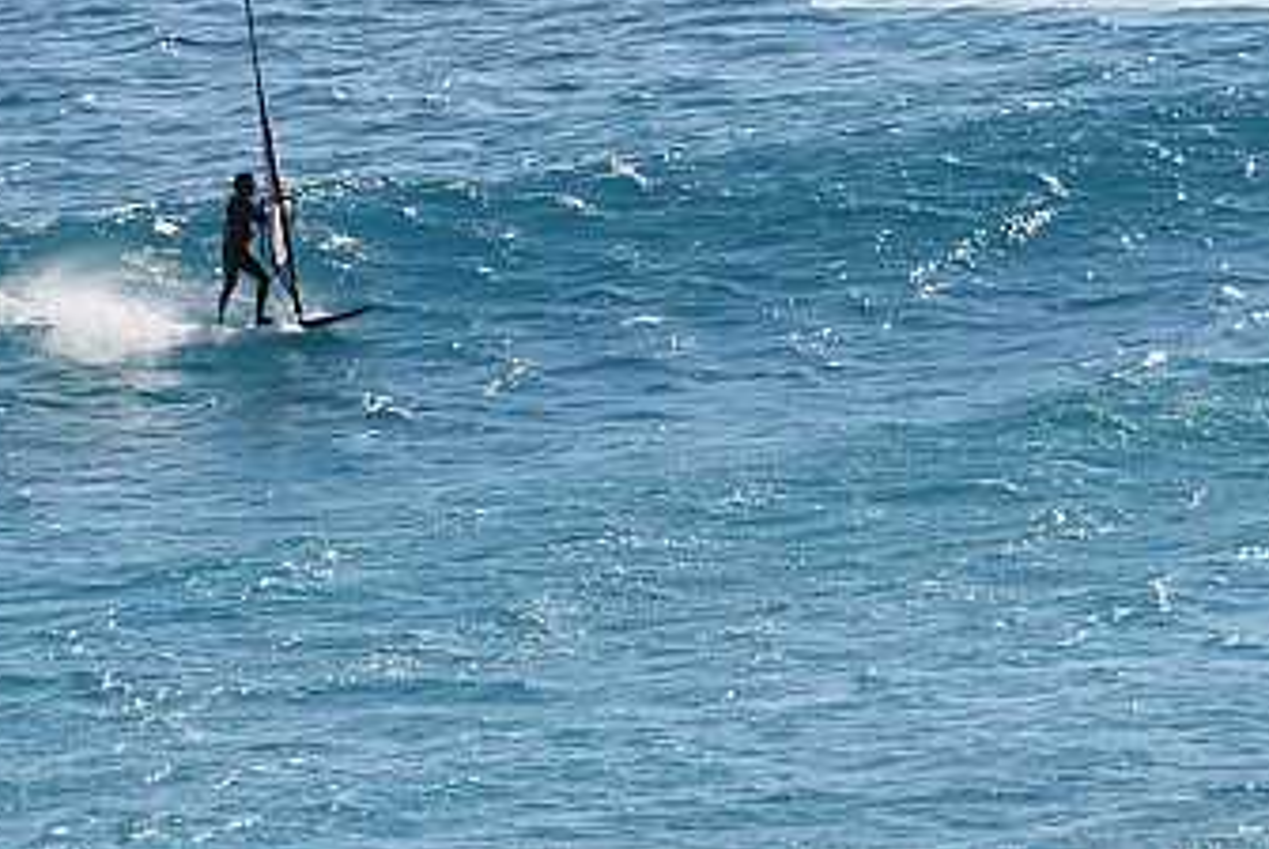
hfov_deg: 3.0
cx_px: 423
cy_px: 219
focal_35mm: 685
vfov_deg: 2.0
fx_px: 24178
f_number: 8
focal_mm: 300
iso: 200
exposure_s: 1/1000
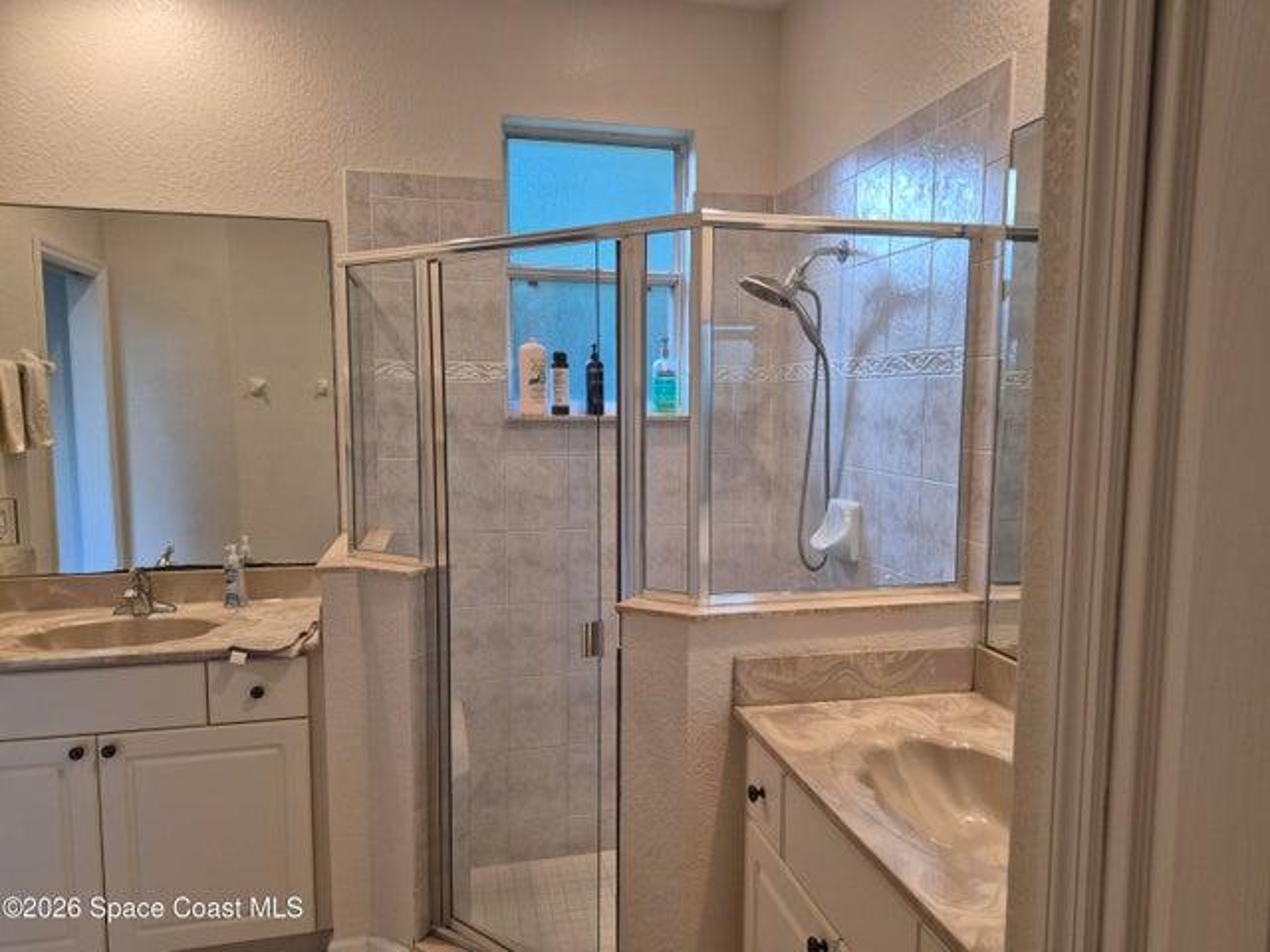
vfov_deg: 58.9
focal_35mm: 23
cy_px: 476
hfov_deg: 73.9
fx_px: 844
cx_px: 635
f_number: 1.8
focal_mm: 5.4
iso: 250
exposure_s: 1/120
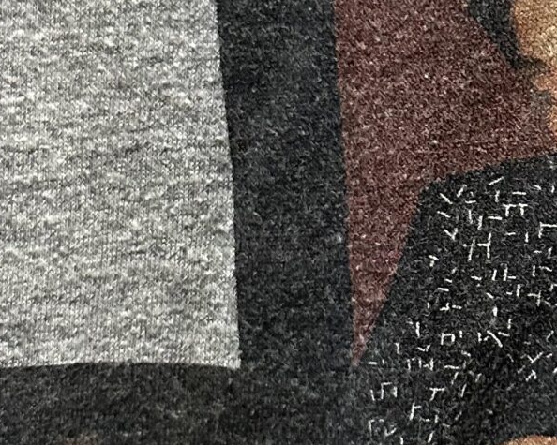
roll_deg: +0.4
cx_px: 530
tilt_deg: -9.3
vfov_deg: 15.2
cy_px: 223
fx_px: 1665
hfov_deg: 18.6
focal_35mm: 101
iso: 400
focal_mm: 6.86
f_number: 1.78
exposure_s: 1/60
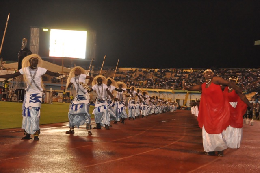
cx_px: 130
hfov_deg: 28.1
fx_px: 519
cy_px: 86
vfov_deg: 18.9
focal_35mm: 72
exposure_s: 1/100
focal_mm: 48
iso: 3200
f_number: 7.1
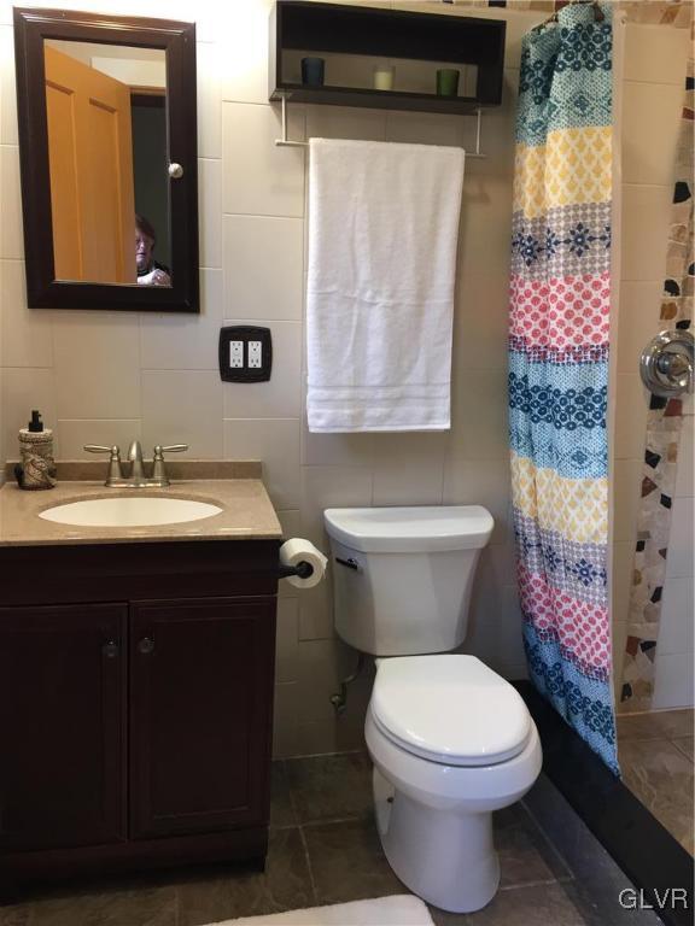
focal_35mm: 29
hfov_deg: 48.2
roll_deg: +0.6
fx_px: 776
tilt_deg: -13.6
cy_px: 463
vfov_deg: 61.7
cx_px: 348
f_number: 2.2
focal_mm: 4.15
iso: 64
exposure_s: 1/30
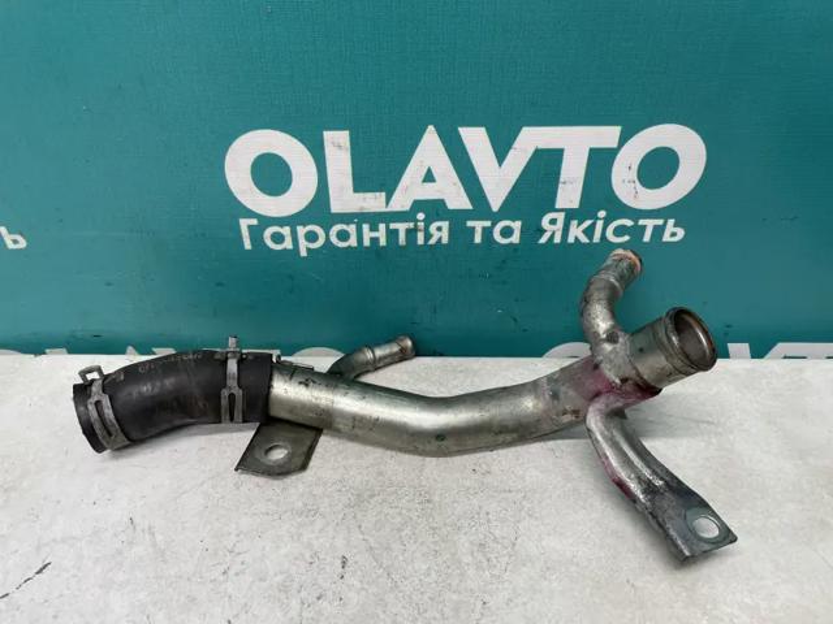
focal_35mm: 26
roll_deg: +1.2
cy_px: 312
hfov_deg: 67.3
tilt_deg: -39.7
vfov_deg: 53.1
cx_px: 416
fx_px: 626
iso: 100
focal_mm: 4.2
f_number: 1.6
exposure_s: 1/100
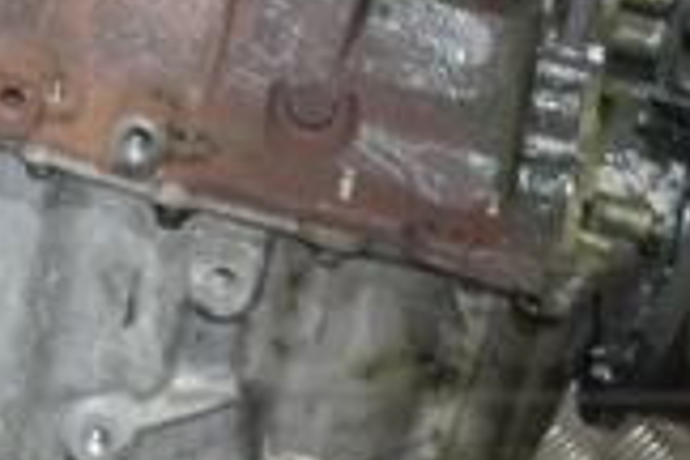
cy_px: -268
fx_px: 2338
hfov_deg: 16.6
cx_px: 77
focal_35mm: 122
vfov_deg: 10.8
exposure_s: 1/60
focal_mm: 22
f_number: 4
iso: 1600
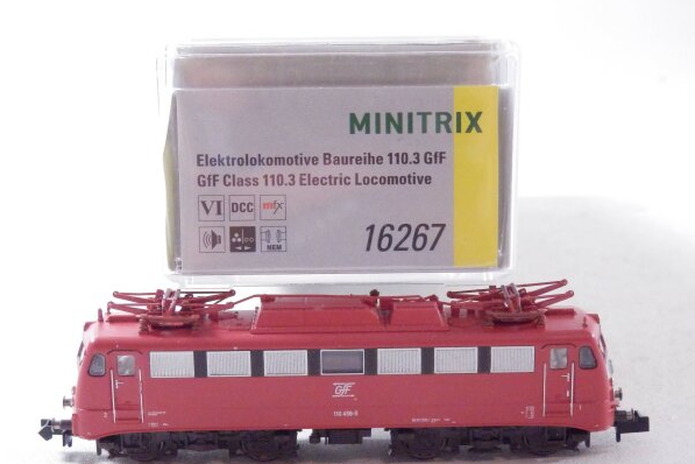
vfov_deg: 19.7
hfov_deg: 29.2
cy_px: 256
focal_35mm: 69
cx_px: 347
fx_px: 1332
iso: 1600
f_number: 4.4
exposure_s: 1/160
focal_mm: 11.9
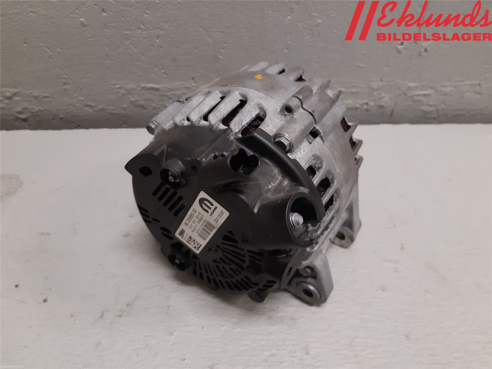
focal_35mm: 26
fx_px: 370
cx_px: 246
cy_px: 184
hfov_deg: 67.3
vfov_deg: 53.1
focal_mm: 3.93
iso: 160
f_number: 1.7
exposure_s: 1/50
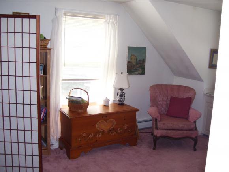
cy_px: 86
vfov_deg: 38.7
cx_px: 114
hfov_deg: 50.1
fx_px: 245
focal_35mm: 37
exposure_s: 1/60
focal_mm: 6
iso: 125
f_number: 2.7
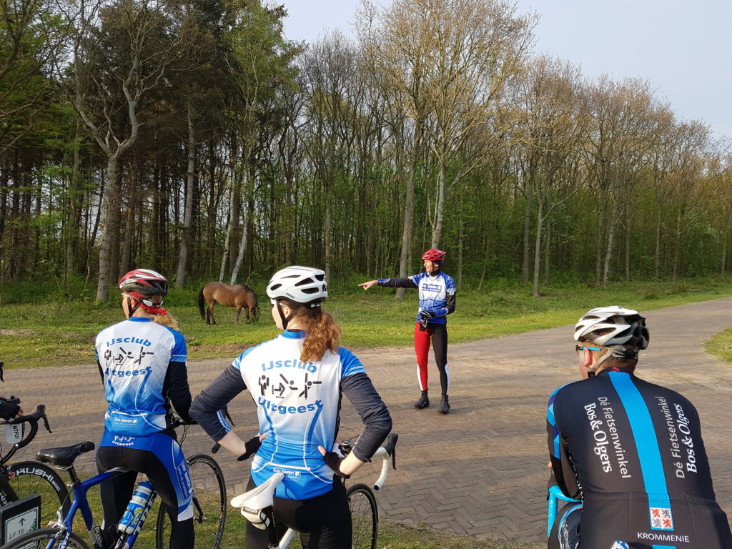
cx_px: 366
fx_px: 550
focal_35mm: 26
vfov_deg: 53.1
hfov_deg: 67.3
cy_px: 274
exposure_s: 1/688
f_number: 1.7
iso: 50
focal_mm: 4.2
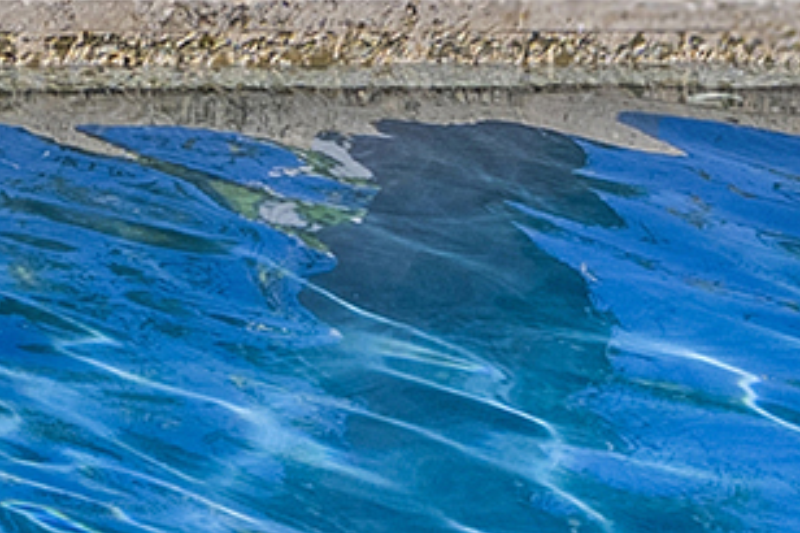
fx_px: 3287
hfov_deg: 8.4
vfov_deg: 8.2
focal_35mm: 148
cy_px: -926
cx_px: -2291
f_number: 8
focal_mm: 19
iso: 200
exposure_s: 1/500
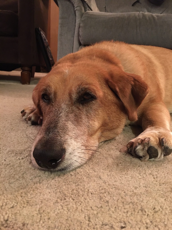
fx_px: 192
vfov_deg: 61.7
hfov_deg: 48.2
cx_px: 86
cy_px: 115
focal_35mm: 29
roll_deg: -4.2
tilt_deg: -12.3
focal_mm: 4.15
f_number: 2.2
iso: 160
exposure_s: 1/4
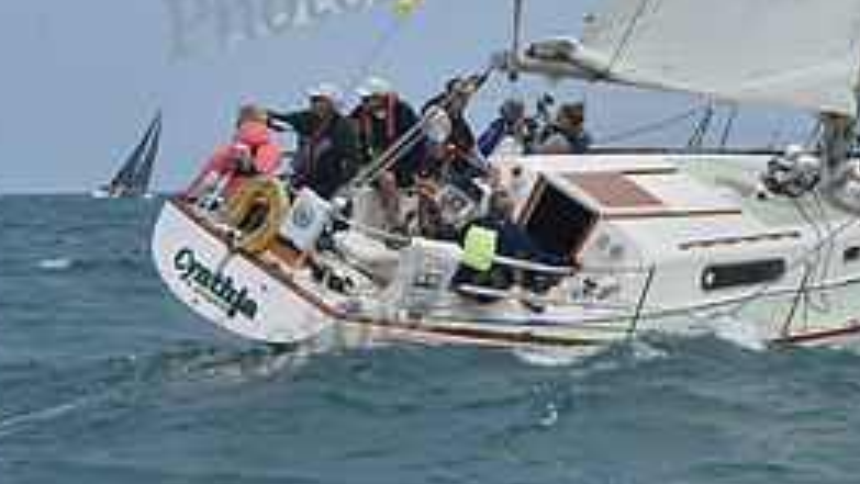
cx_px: 801
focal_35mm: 163
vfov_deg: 7.4
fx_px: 3718
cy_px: 97
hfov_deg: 13.1
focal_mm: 70
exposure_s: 1/800
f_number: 10
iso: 250
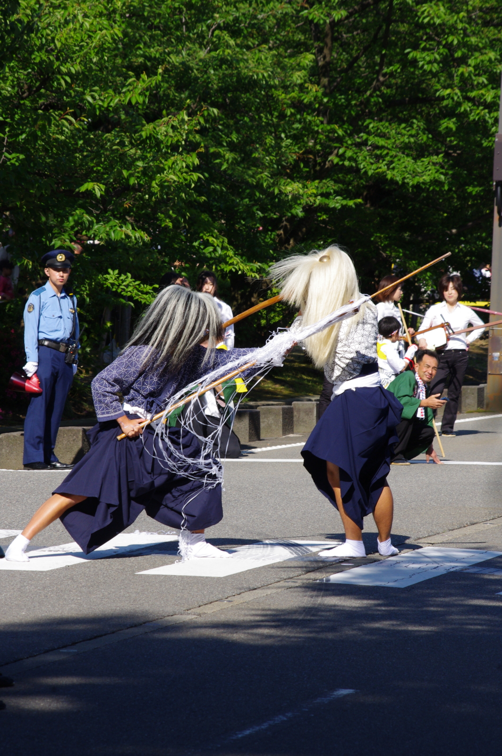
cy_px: 378
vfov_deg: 9.2
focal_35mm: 225
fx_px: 4717
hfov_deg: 6.1
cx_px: 251
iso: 400
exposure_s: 1/400
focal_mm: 150
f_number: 13
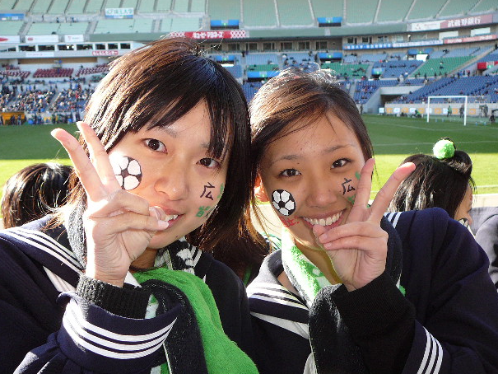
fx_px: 532
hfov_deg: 50.1
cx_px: 252
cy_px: 188
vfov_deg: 38.7
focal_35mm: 37
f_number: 2.8
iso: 80
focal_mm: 5.2
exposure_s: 1/160
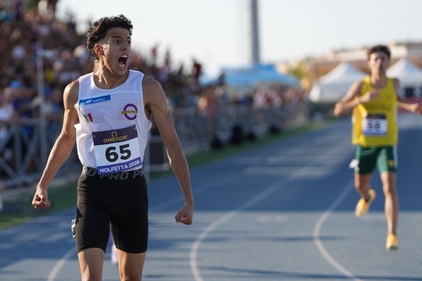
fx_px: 2040
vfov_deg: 7.9
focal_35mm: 174
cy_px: 155
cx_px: 149
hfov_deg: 11.8
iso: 320
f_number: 2.8
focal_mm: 130
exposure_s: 1/3200
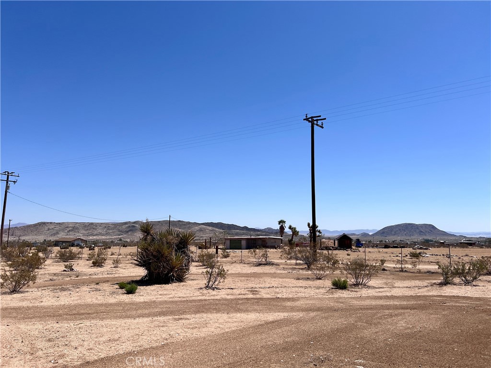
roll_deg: -0.1
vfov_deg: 53.1
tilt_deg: +7.8
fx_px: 369
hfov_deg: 67.3
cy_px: 184
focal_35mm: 26
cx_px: 246
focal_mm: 5.7
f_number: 1.5
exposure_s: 1/8696
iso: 50
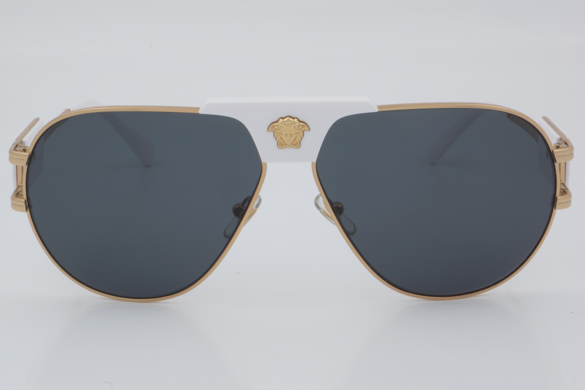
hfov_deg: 24.6
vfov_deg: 16.6
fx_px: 1341
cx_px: 292
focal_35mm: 82
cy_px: 195
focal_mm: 55
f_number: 32
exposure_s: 1/4
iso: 100
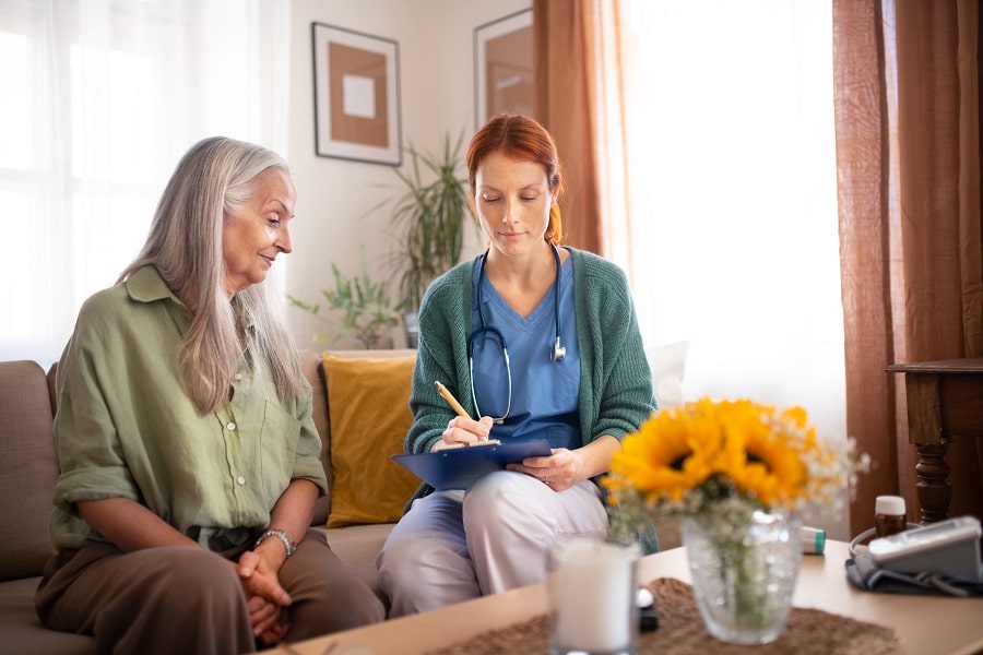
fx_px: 956
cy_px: 328
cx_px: 492
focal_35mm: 35
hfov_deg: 54.4
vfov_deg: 37.9
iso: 500
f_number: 1.8
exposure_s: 1/400
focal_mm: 35
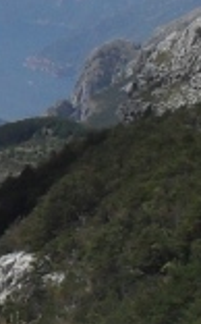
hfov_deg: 5.3
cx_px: -106
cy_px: 324
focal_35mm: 244
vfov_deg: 8.6
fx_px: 2147
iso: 100
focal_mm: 6.3
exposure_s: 1/350
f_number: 8.4
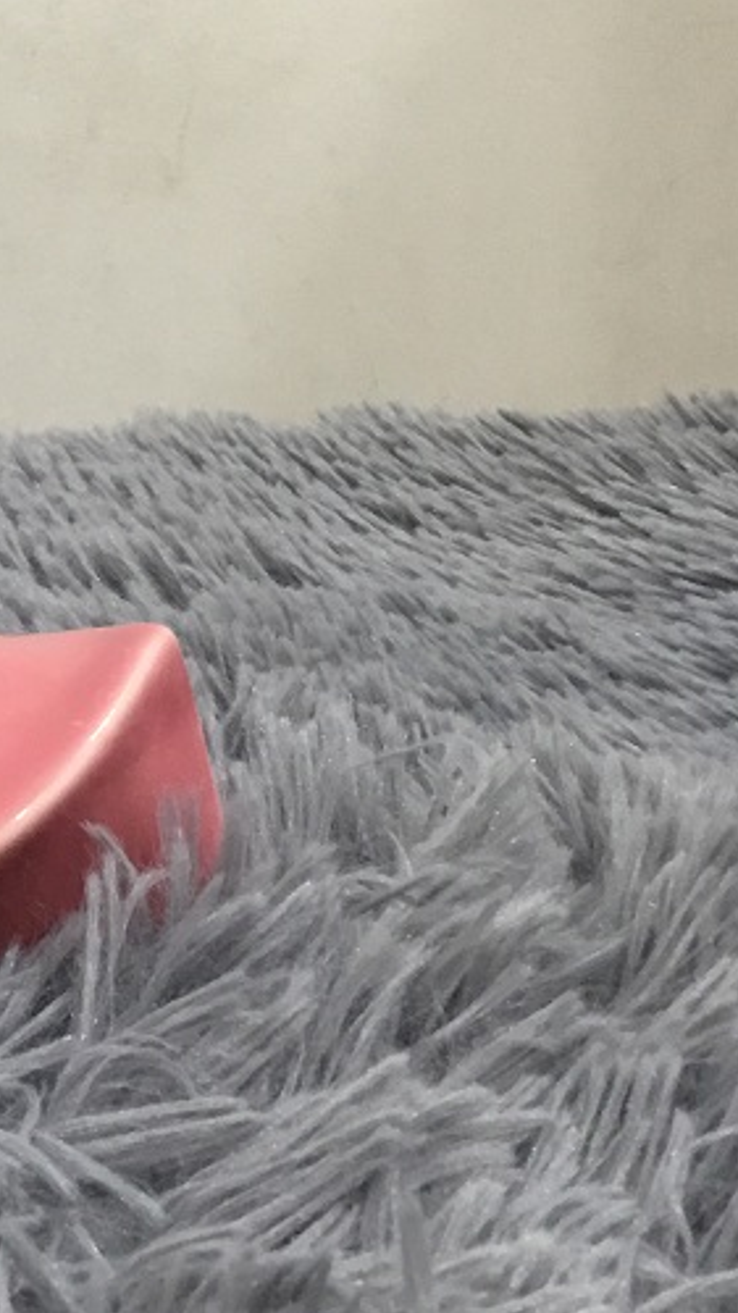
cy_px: 586
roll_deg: -0.4
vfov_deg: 26.2
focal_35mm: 81
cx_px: -307
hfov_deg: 14.1
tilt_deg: -16.2
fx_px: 2820
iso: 100
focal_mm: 3.3
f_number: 2.4
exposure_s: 1/33
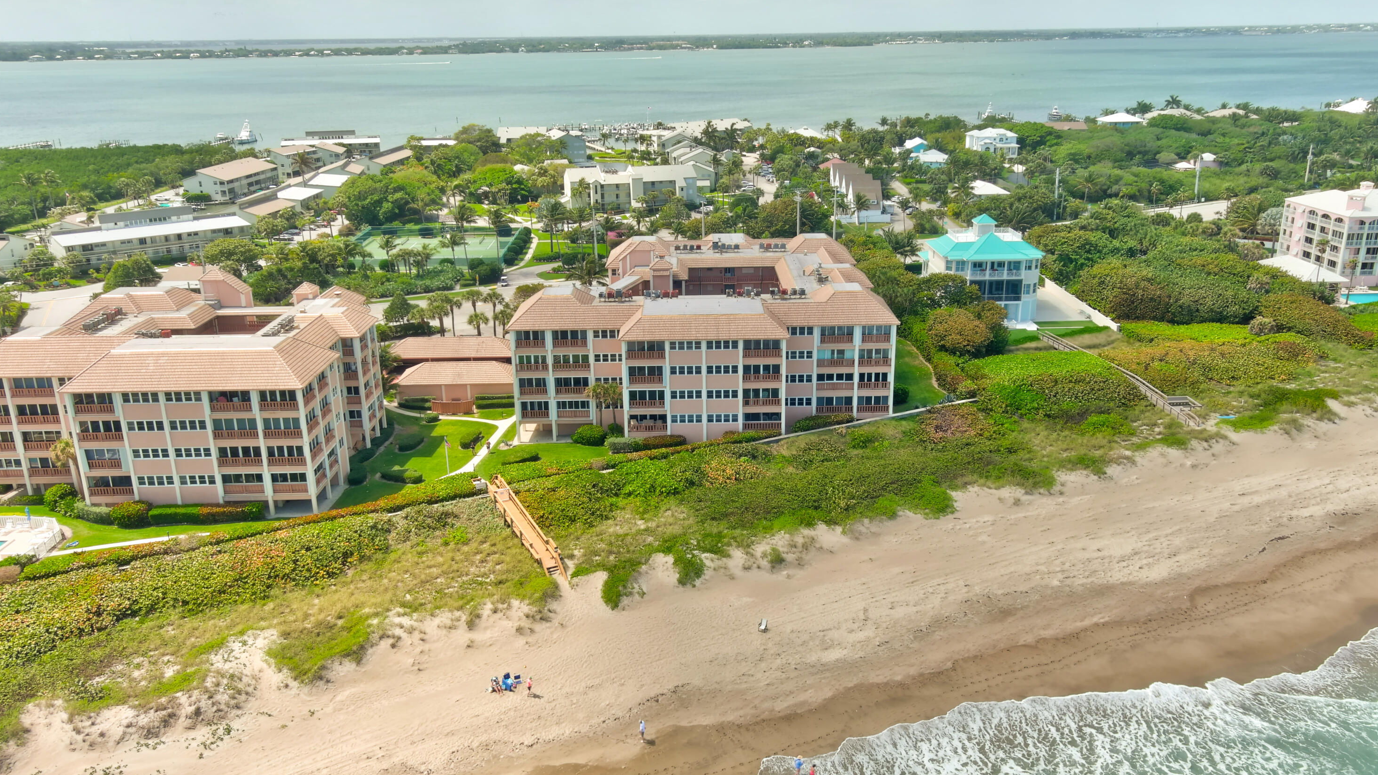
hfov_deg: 62.6
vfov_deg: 37.8
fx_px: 1133
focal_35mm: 31
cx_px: 697
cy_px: 394
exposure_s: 1/117
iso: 105
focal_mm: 10.6
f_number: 9
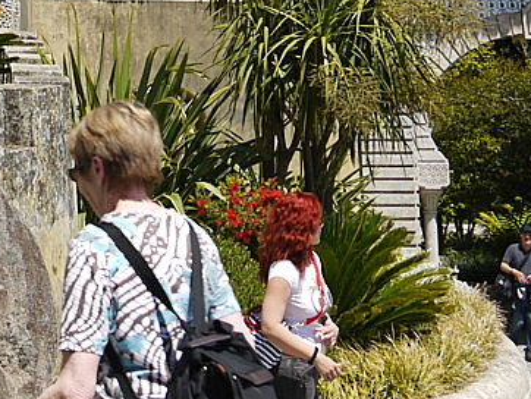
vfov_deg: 13.8
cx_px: 47
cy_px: -245
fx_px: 1520
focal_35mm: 99
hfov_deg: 19.4
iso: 100
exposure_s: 1/200
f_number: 5.6
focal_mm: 14
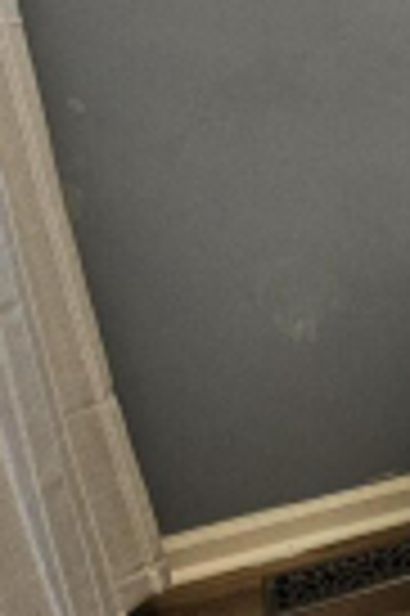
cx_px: 730
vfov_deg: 29.6
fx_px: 1130
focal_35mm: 66
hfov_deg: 17.1
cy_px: 97
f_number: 2.2
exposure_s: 1/60
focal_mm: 2.2
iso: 320
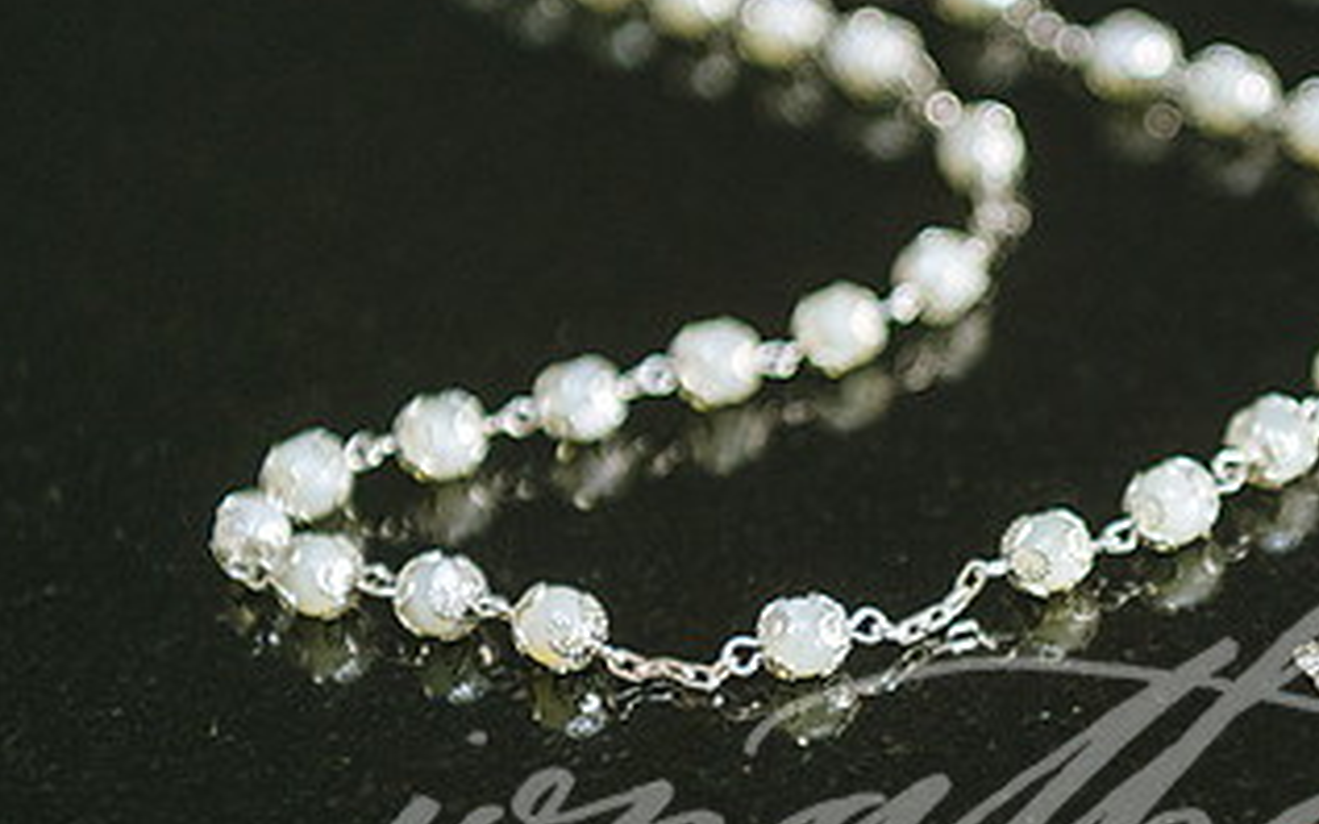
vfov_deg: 9.5
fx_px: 4960
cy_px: 352
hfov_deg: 15.0
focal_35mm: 138
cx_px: 1088
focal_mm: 70
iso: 2500
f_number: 2.8
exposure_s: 1/250
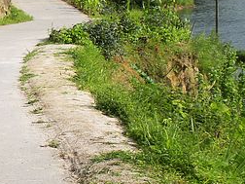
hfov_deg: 15.1
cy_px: 52
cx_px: -60
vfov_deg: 11.8
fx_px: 885
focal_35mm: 125
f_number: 4
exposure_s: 1/484
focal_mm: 7.7
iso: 64
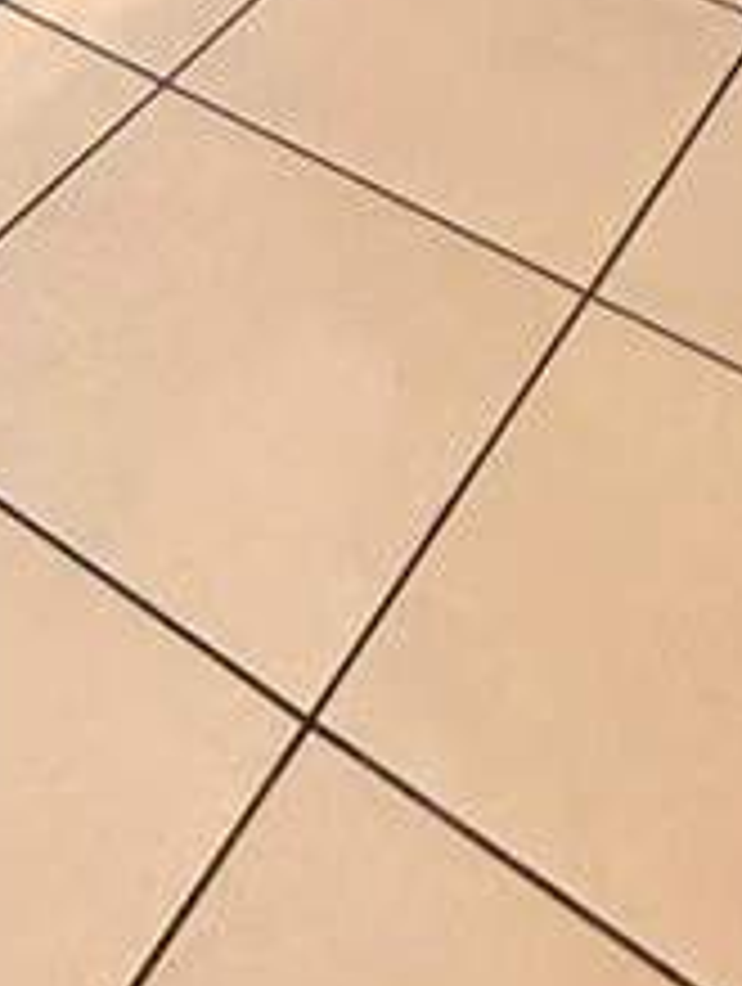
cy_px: -986
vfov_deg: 18.5
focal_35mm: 68
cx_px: 157
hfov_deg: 21.4
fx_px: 1938
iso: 500
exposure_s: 1/60
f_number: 2.2
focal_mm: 2.22
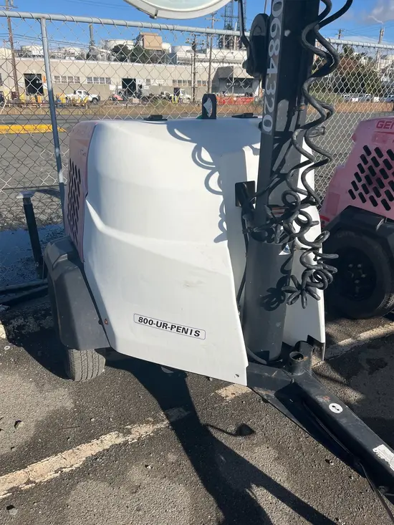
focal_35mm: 26
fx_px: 394
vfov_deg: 67.3
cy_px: 262
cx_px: 197
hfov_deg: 53.1
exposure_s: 1/5848
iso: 50
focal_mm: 5.1
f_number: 1.6
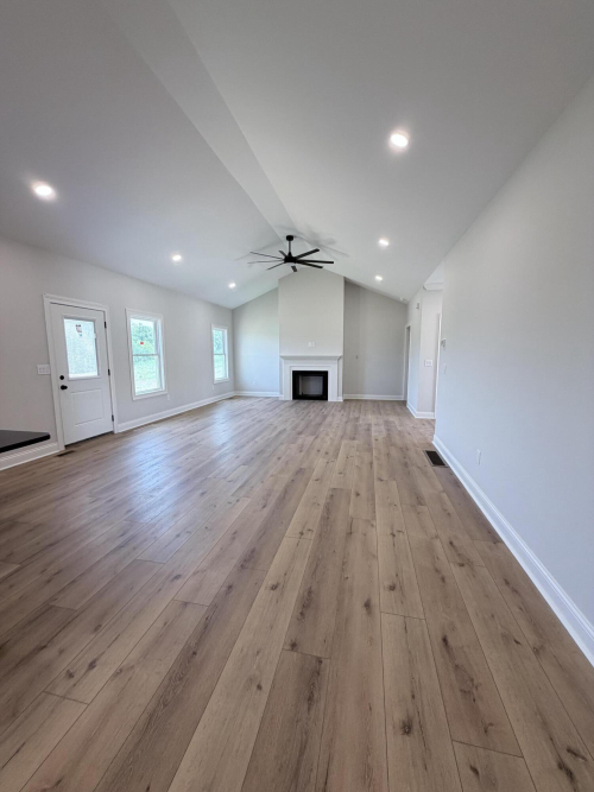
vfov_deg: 102.1
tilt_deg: -6.2
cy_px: 396
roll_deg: -0.2
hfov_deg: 85.7
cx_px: 297
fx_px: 320
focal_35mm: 14
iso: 200
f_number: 2.2
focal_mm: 2.22
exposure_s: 1/120
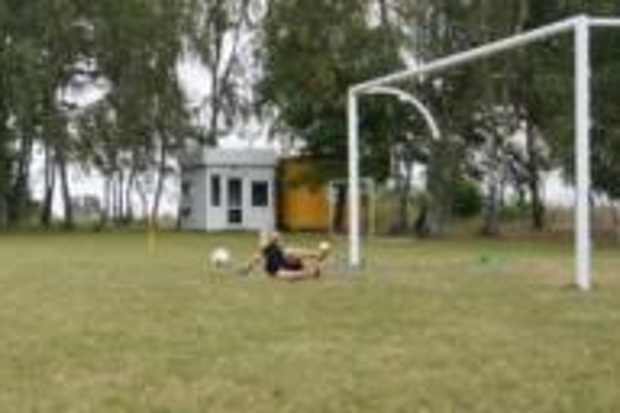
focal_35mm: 77
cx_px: 94
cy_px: 197
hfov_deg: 25.7
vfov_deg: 17.7
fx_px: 1326
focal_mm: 22
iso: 640
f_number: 4
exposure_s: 1/2000
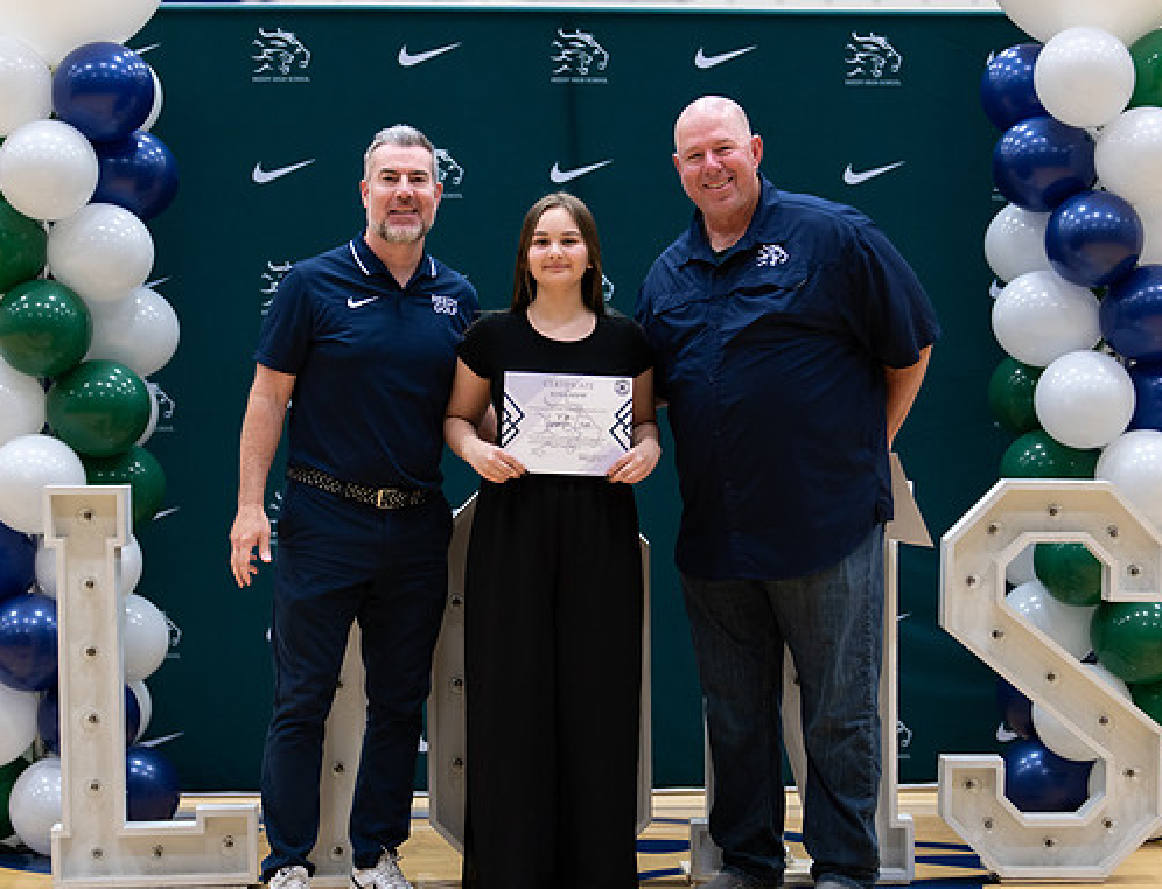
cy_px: 531
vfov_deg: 19.6
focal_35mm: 76
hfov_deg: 25.5
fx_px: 2570
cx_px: 570
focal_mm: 50
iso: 400
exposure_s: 1/320
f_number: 1.2
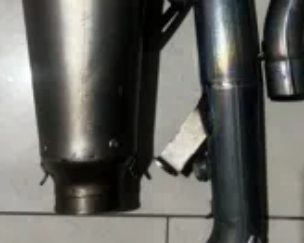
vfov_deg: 23.8
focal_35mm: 62
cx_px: 209
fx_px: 557
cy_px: 15
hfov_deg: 30.2
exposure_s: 1/60
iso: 400
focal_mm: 5.7
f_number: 1.5
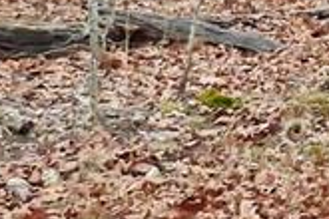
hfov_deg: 9.9
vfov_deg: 8.6
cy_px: -126
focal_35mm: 155
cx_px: 991
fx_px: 1416
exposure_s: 1/125
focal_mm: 4.3
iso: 450
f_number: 2.8
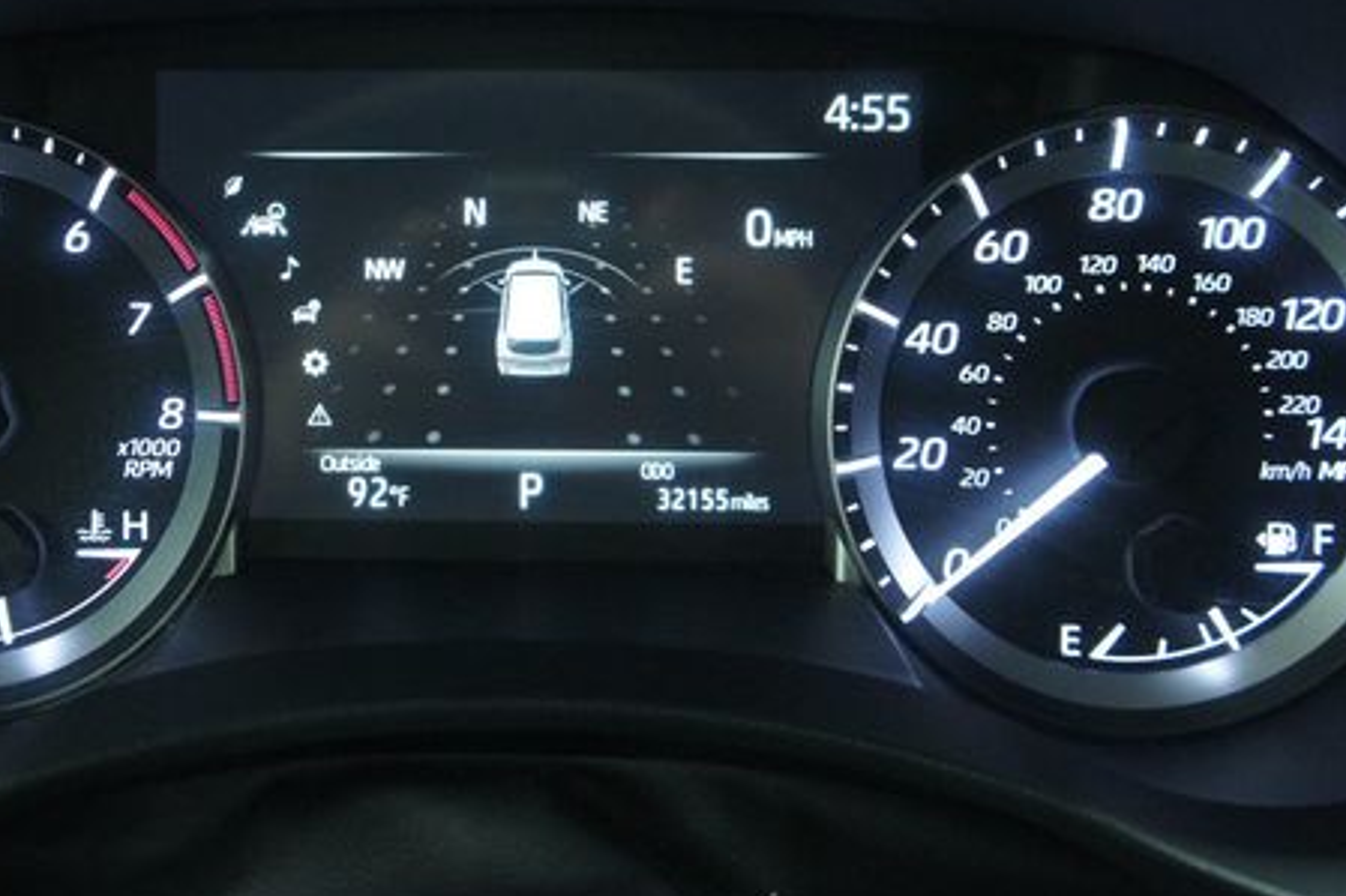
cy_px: 354
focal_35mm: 47
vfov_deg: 28.6
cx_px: 444
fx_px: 1757
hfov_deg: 41.4
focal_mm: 22
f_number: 4
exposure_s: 1/30
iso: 1600
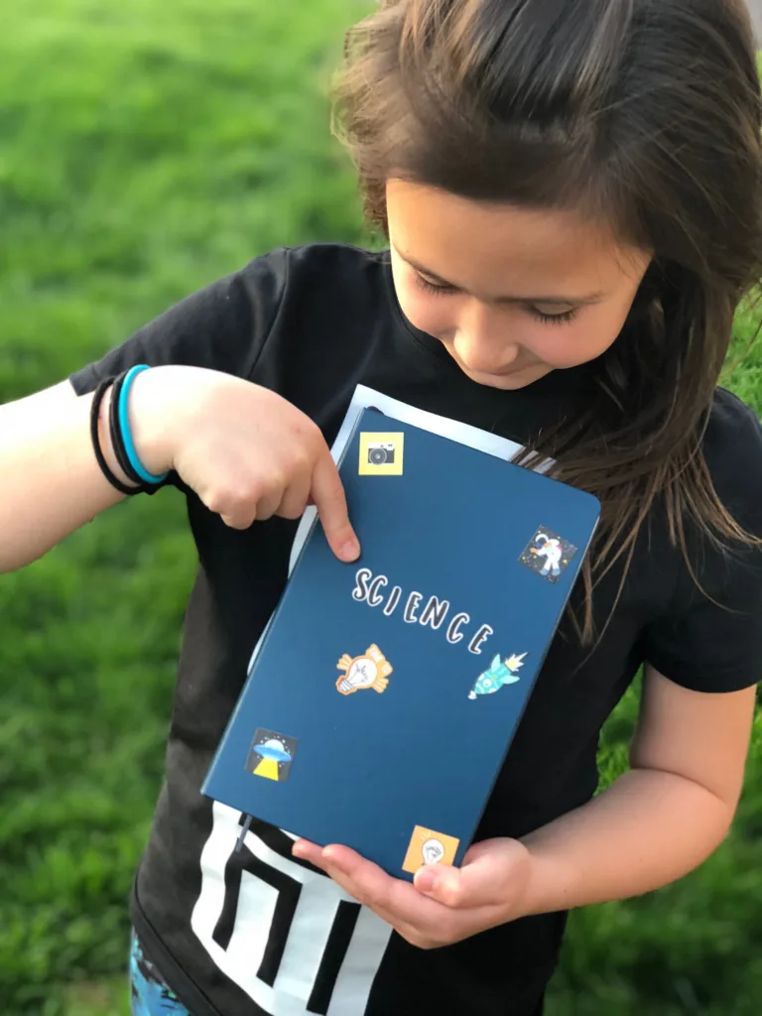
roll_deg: -10.2
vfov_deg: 33.8
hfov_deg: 25.7
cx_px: 381
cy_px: 508
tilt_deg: -25.6
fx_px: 1673
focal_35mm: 57
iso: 250
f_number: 2.8
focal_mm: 6.6
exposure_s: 1/60
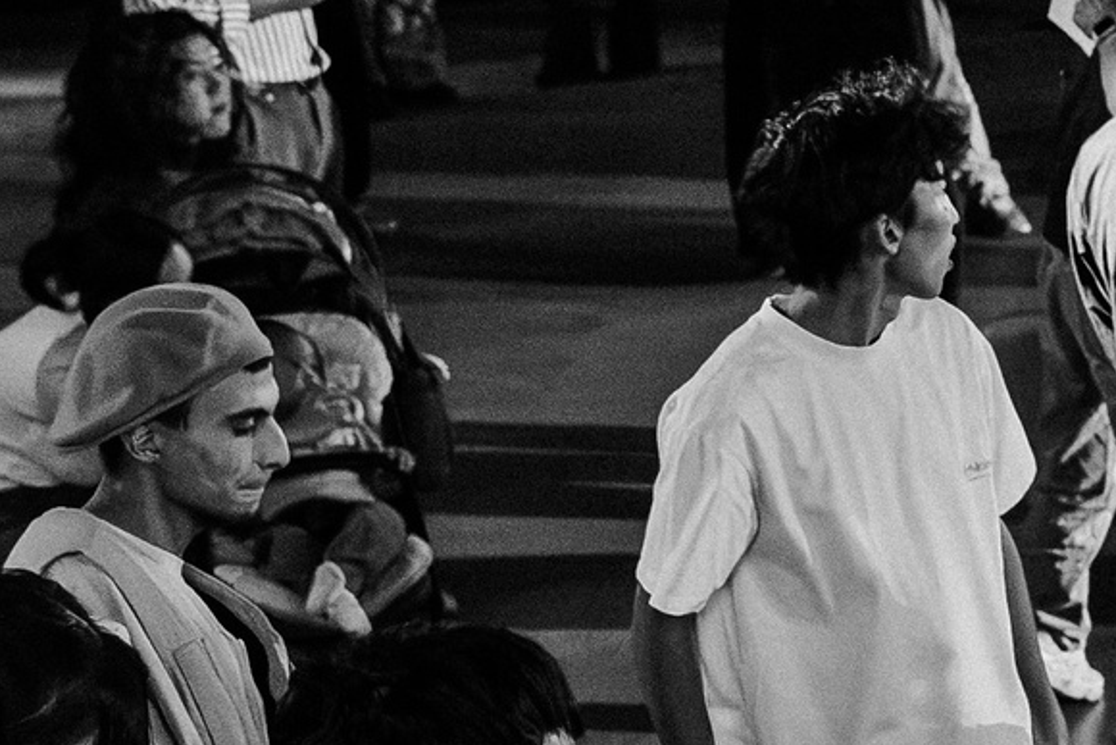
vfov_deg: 9.1
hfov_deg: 12.5
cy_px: 840
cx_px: 2026
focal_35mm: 150
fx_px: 4651
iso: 6400
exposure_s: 1/320
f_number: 2.8
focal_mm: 34
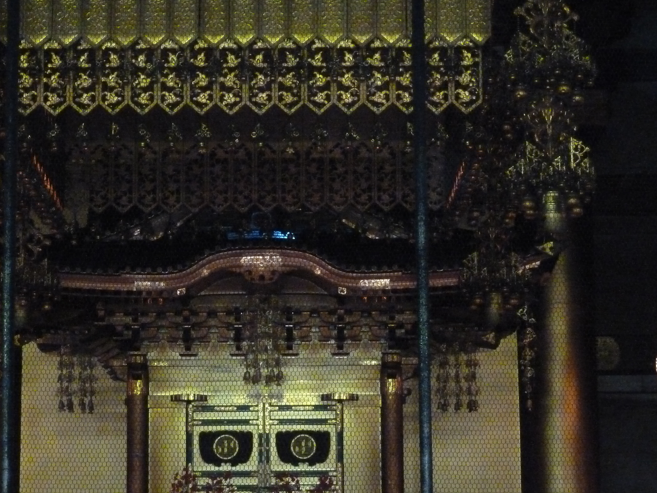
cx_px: 252
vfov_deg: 14.1
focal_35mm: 105
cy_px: 315
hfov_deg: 18.7
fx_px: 1993
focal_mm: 11
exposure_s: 1/25
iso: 1000
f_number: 4.1
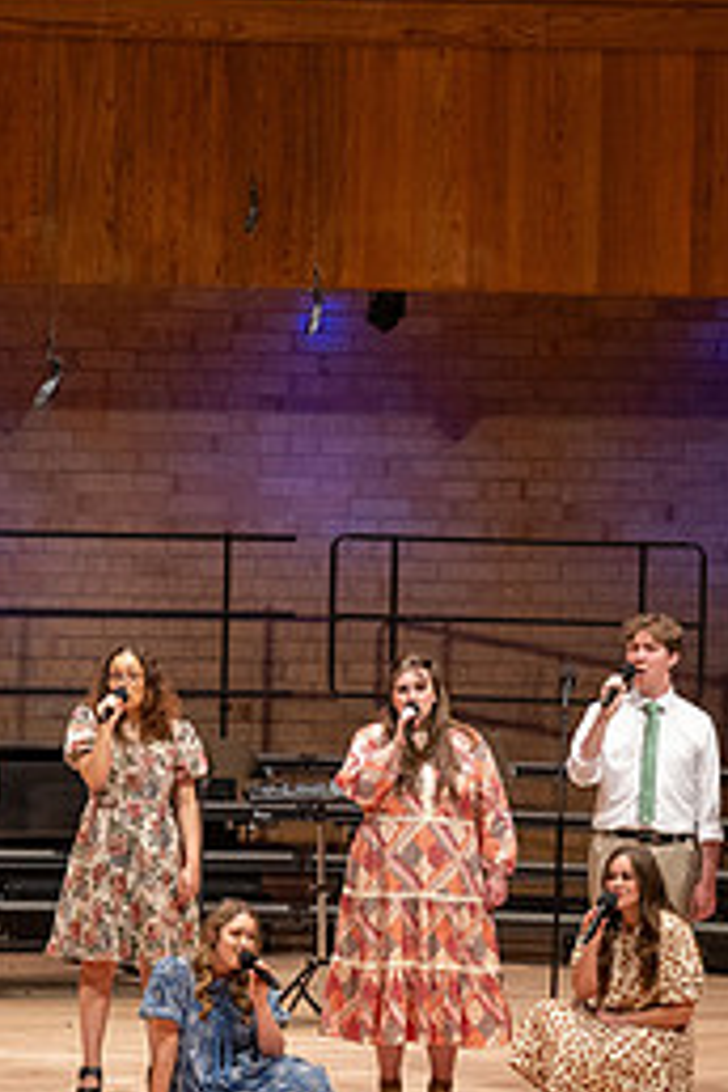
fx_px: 6279
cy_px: 730
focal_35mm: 207
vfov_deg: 9.9
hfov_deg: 6.6
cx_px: 102
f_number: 2.8
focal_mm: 91
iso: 2000
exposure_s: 1/500
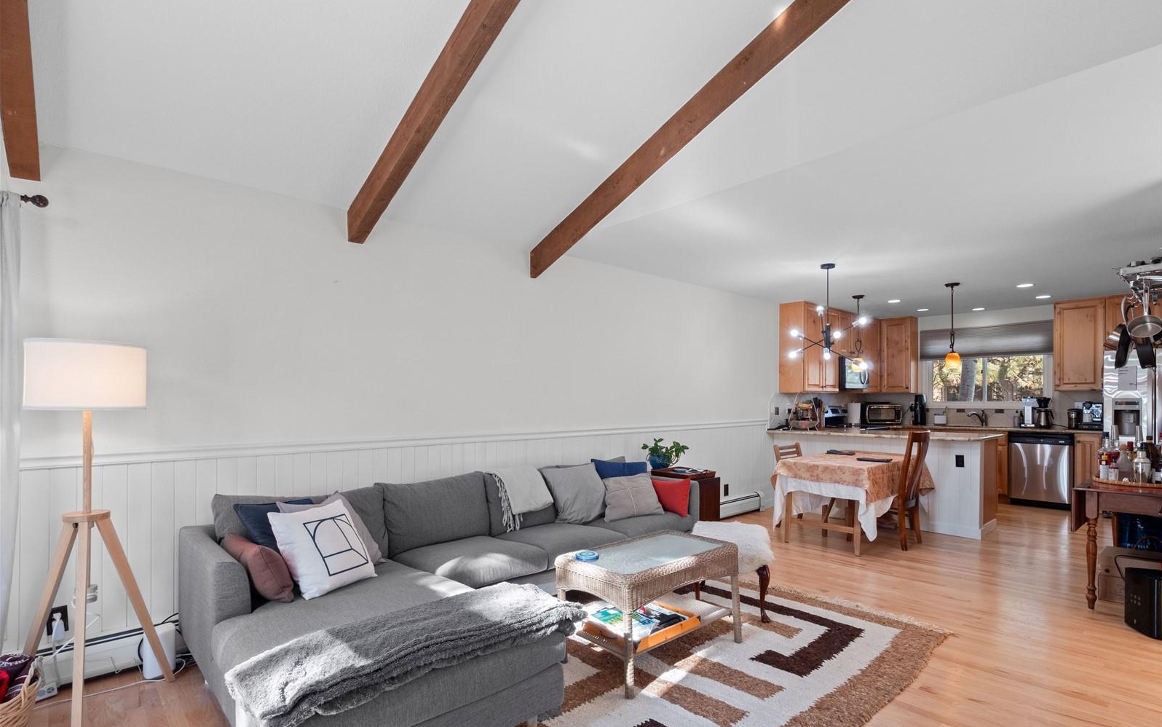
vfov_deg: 67.8
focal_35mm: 17
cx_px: 582
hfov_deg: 94.4
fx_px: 538
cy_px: 401
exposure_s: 1/10
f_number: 7.1
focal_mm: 8
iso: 400
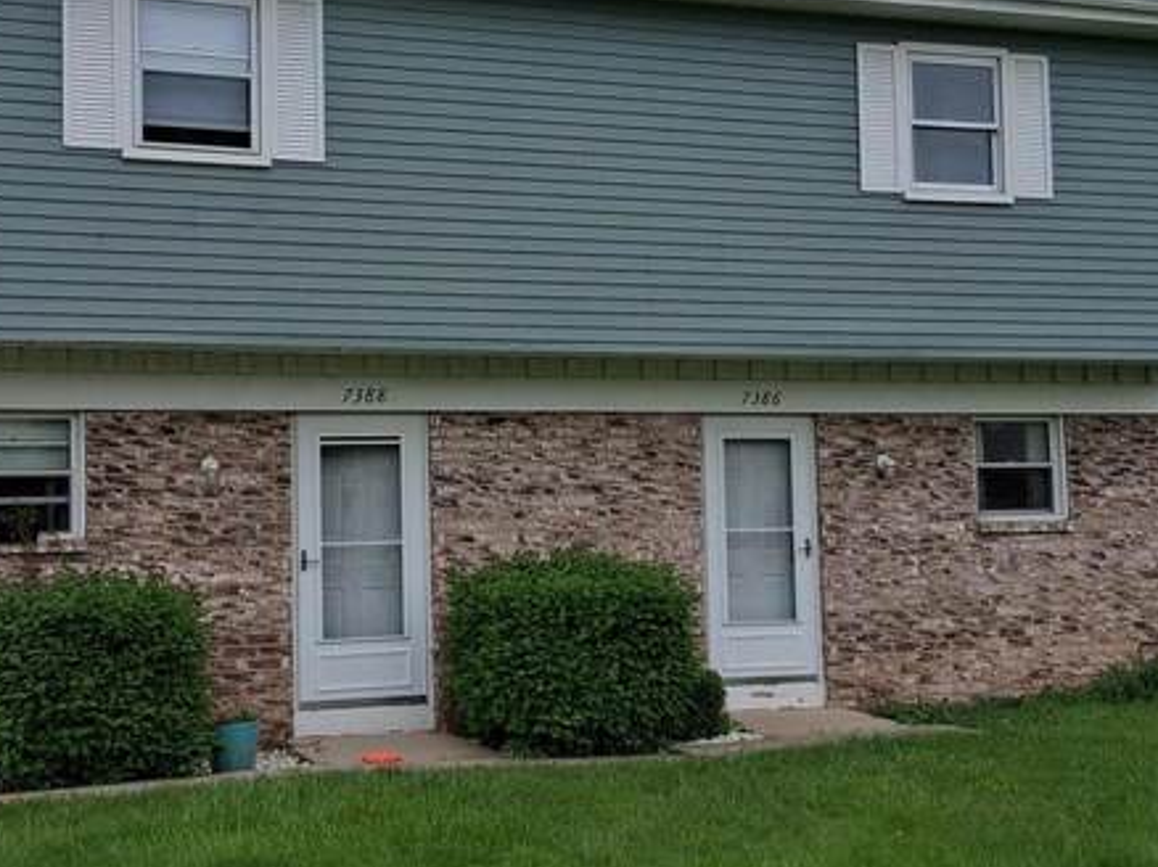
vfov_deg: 25.6
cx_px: 489
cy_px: 381
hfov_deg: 33.7
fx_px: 1906
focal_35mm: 57
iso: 25
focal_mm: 3.98
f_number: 1.8
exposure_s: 1/213
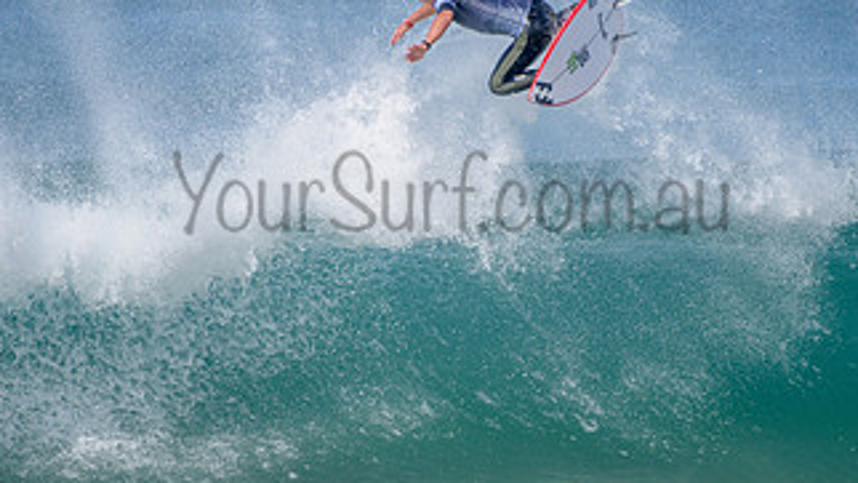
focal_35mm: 943
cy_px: 169
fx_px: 21450
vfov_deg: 1.3
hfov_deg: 2.3
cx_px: 448
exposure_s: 1/2000
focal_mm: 500
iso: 160
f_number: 5.6
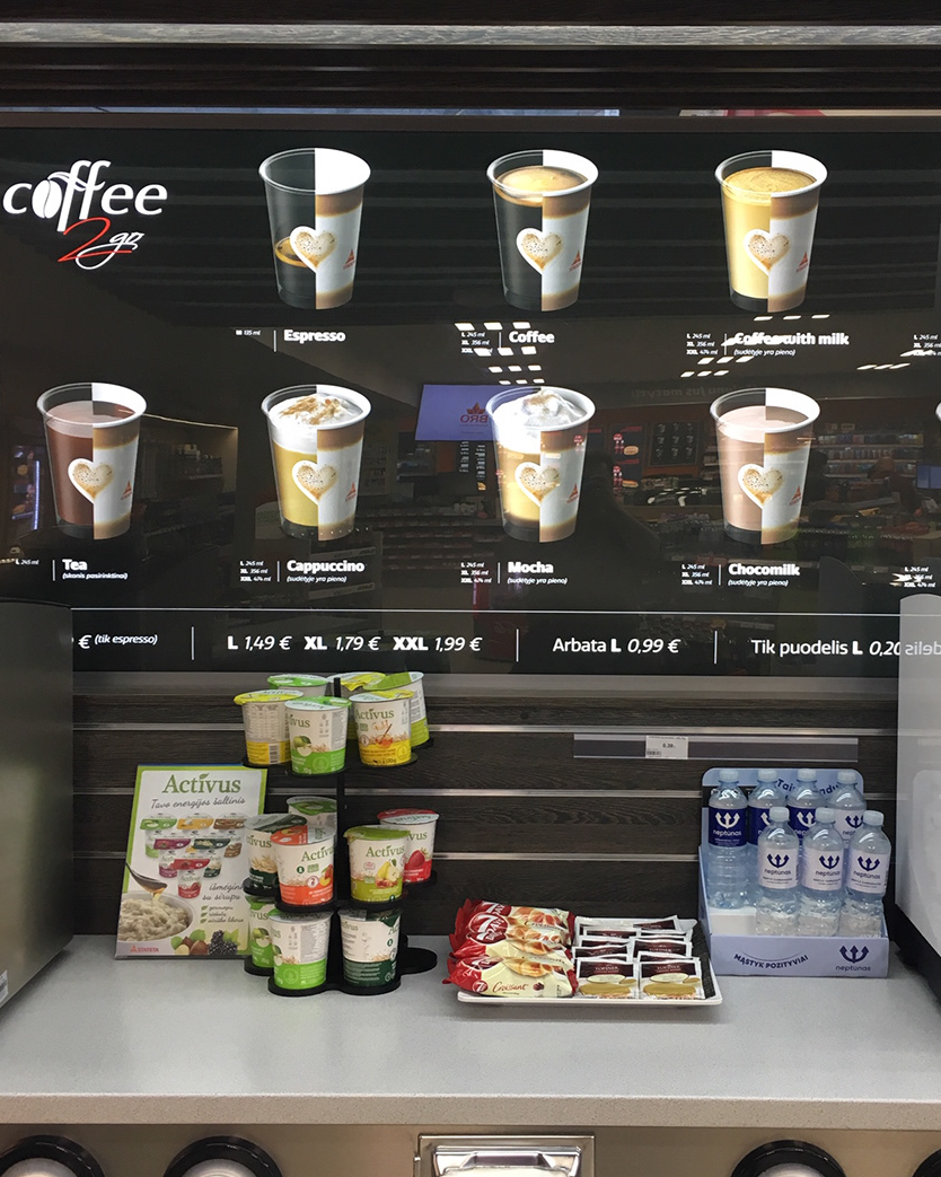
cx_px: 562
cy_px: 590
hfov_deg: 39.0
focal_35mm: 38
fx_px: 1323
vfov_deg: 47.9
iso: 80
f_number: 2.2
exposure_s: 1/33
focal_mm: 4.15
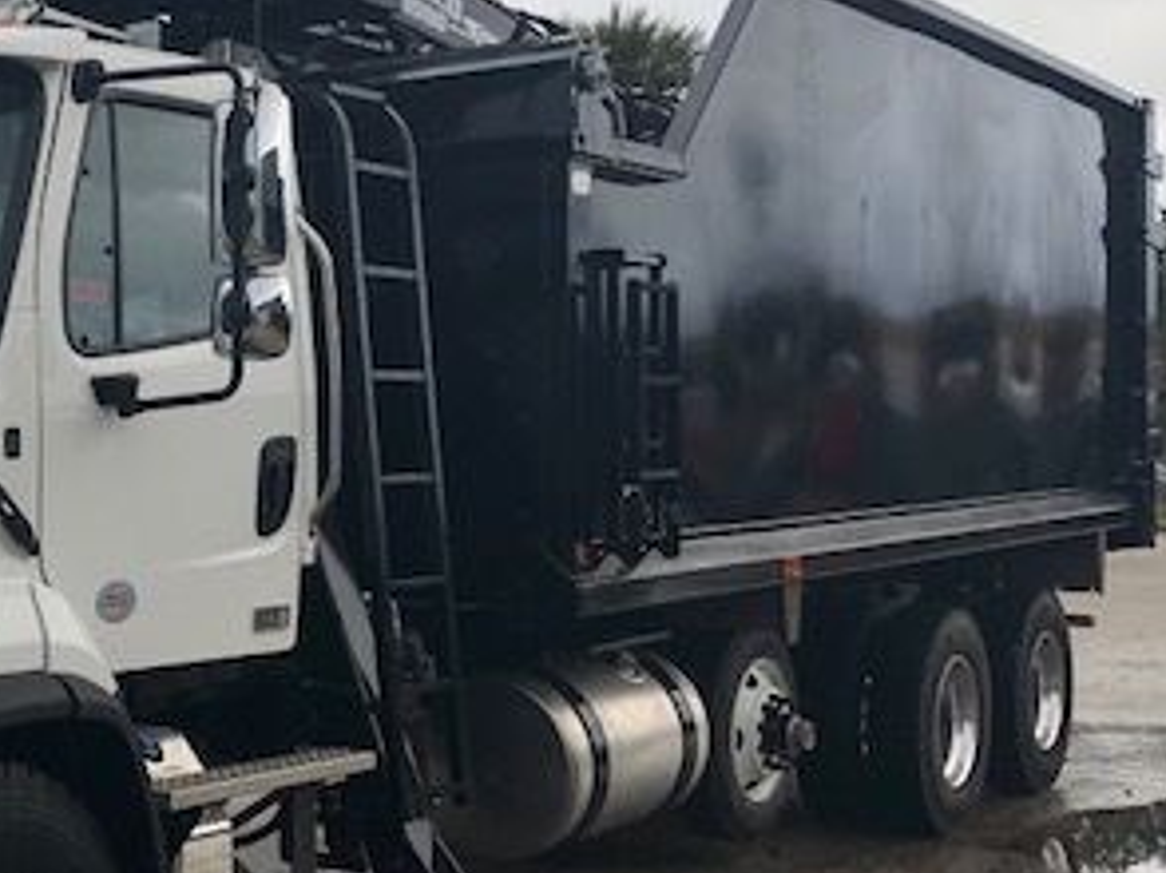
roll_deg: +2.0
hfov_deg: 30.2
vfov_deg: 24.0
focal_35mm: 61
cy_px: 429
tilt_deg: +1.8
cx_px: 95
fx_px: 2053
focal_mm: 4
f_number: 1.8
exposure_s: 1/656
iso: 20
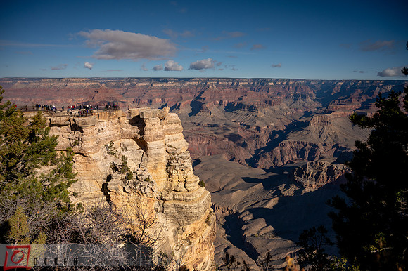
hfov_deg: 72.7
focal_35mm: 24
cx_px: 204
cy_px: 136
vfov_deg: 52.2
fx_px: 277
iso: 400
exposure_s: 1/8000
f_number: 4
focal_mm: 24
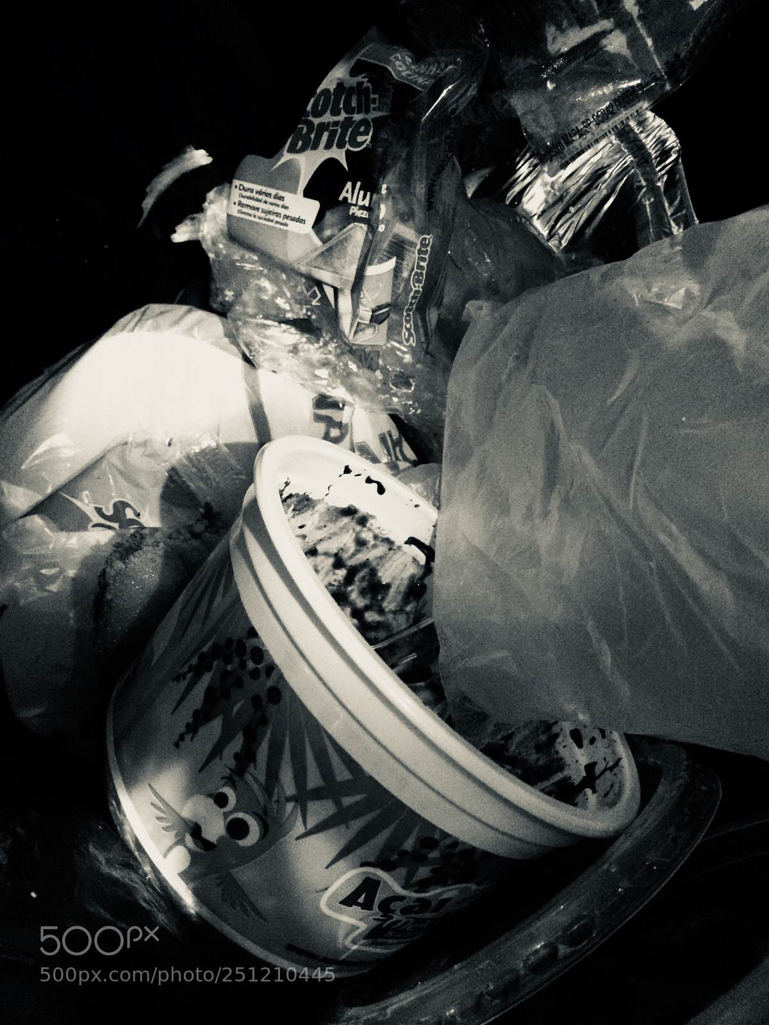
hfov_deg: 48.2
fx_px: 859
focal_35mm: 29
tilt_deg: -69.7
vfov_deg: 61.7
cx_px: 384
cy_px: 512
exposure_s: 1/20
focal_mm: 4.15
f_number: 2.2
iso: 320
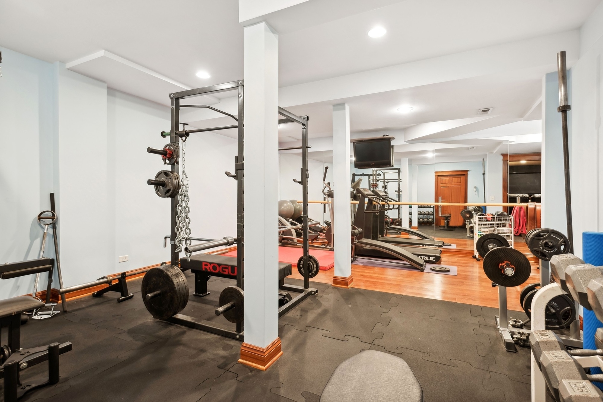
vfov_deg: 70.5
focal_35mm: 17
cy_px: 201
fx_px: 285
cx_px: 302
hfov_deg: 93.3
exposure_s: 1/2
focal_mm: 17
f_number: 8
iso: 400
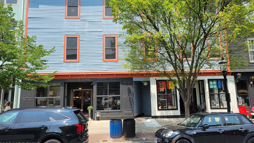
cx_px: 125
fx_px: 195
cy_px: 56
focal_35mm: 29
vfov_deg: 40.0
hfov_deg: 66.1
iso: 40
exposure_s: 1/1235
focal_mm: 5.4
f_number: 1.8
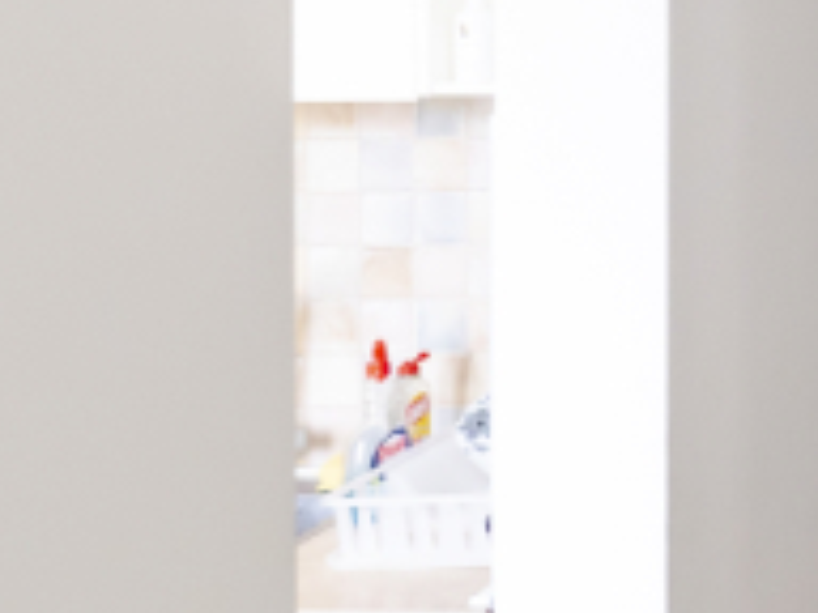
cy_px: 4
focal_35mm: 73
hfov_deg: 21.3
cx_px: 1308
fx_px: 1725
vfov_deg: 19.6
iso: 400
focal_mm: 7
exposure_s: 1/80
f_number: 4
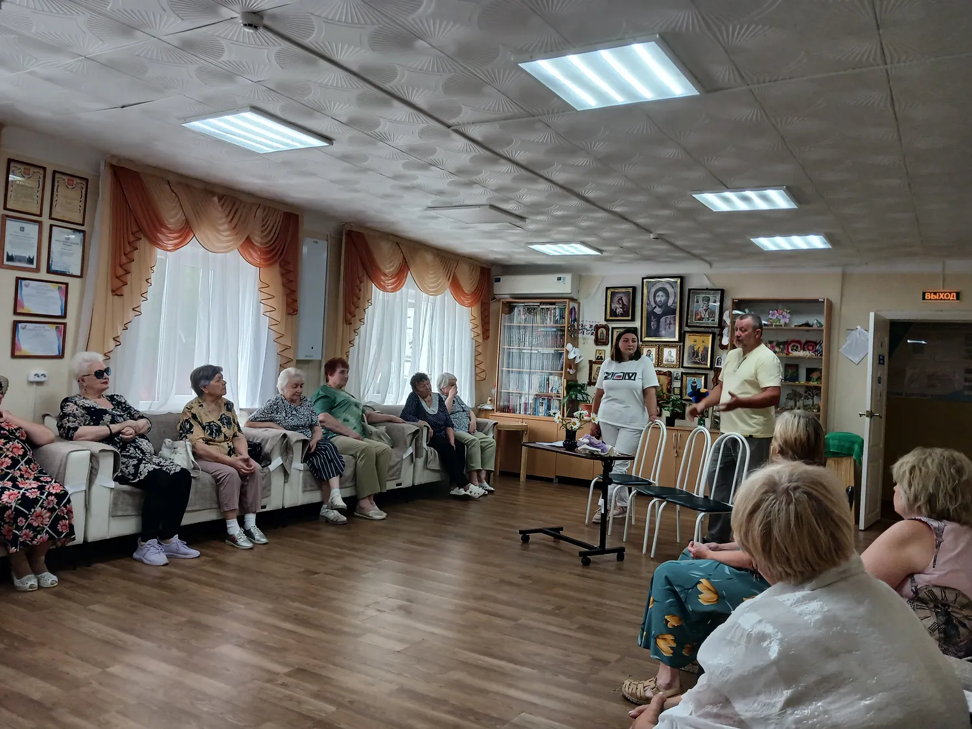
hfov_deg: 65.3
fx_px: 758
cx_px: 486
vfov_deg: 51.4
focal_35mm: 27
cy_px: 364
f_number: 1.8
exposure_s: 1/50
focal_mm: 4
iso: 100
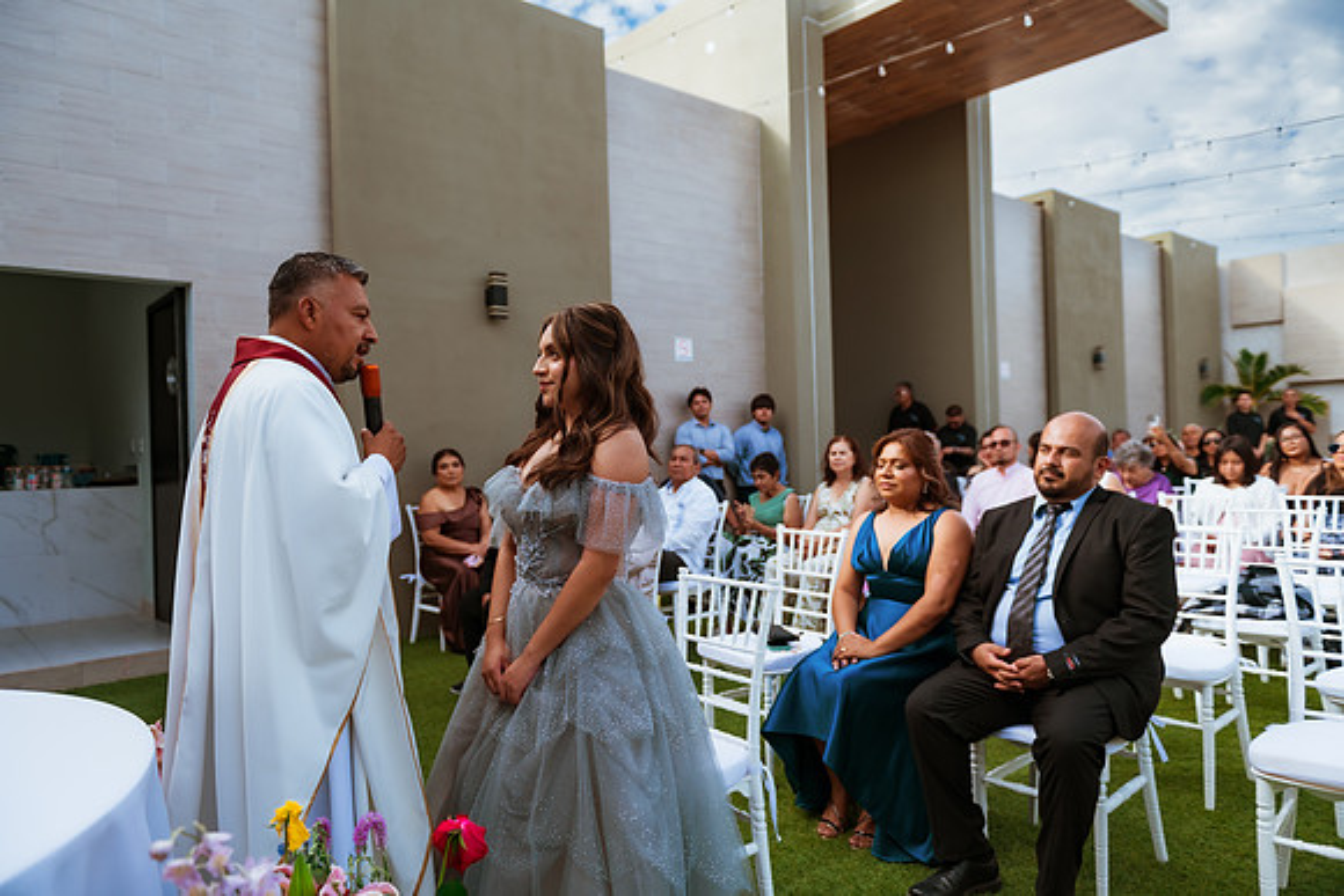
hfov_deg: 73.7
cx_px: 672
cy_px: 448
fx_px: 896
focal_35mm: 24
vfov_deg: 53.2
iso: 100
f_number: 2.8
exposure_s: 1/1250
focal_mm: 24
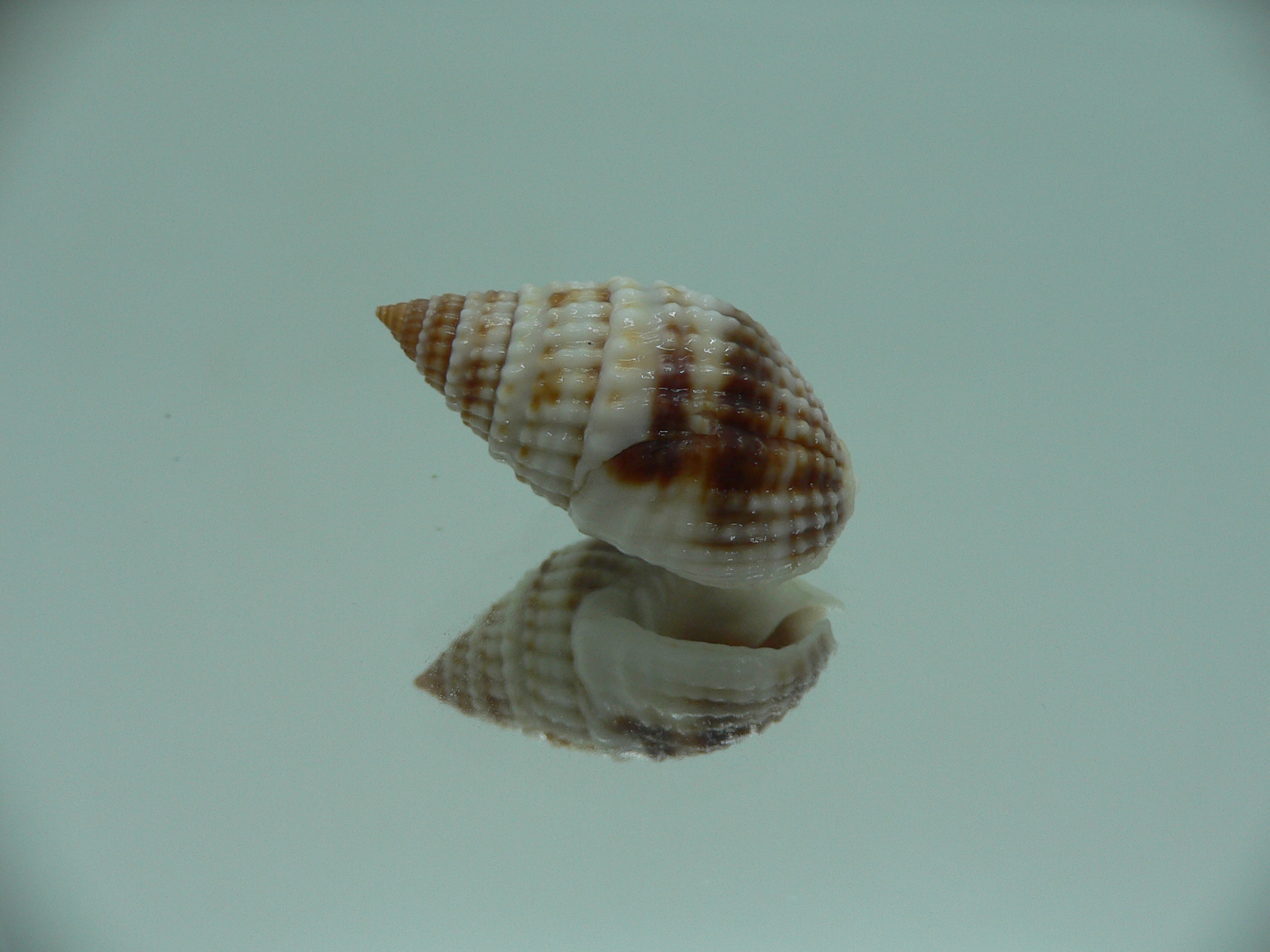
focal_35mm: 35
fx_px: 1284
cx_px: 635
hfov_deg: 52.6
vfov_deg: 40.7
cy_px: 476
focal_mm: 4.6
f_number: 2.8
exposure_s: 1/60
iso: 80
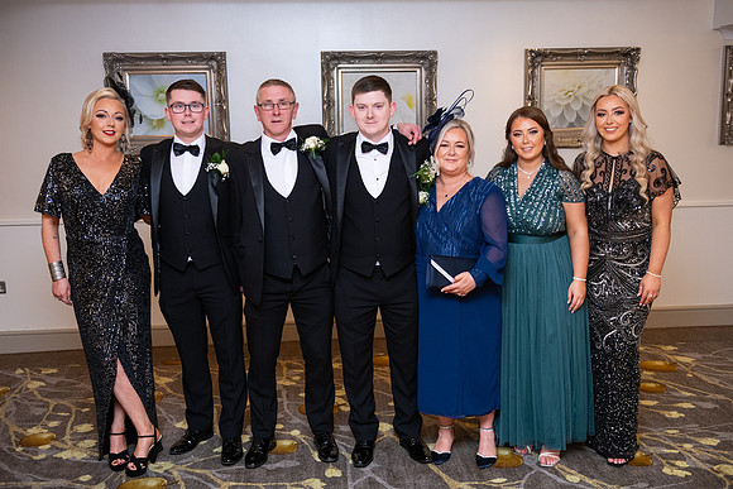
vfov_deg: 33.6
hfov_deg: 48.7
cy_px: 240
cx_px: 380
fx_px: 810
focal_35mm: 40
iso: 1000
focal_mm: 38
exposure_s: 1/160
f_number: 3.5
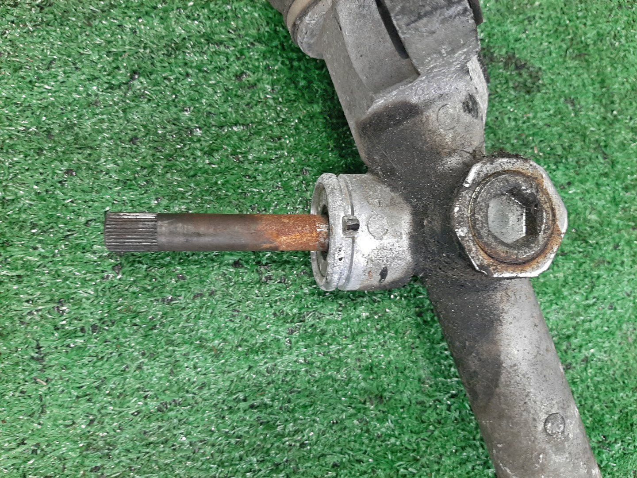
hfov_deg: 67.3
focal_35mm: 26
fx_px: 478
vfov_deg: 53.1
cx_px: 318
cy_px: 239
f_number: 1.7
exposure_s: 1/33
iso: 210
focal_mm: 3.93
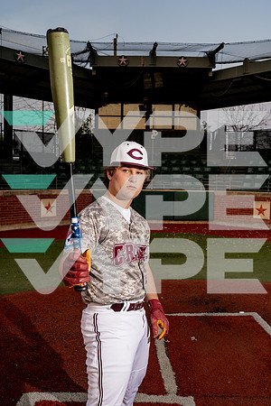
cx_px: 136
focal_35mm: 35
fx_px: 395
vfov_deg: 54.4
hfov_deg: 37.9
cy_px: 203
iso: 500
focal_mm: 35
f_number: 6.3
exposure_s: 1/250
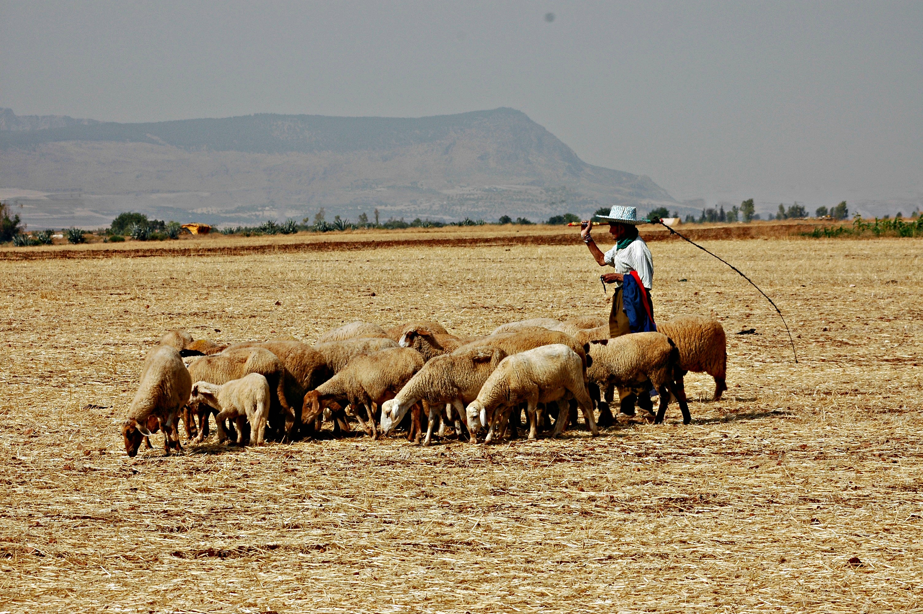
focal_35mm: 120
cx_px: 462
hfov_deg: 17.1
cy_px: 307
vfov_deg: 11.4
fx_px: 3074
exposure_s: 1/800
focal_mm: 80
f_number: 8
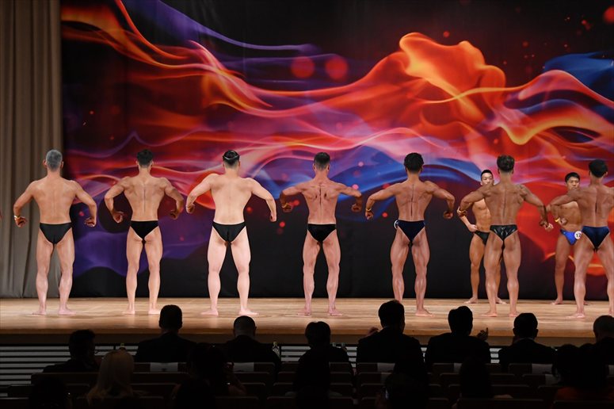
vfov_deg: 13.0
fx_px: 1790
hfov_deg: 19.5
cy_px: 204
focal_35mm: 105
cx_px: 307
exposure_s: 1/400
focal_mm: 70
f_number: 5.6
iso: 3200
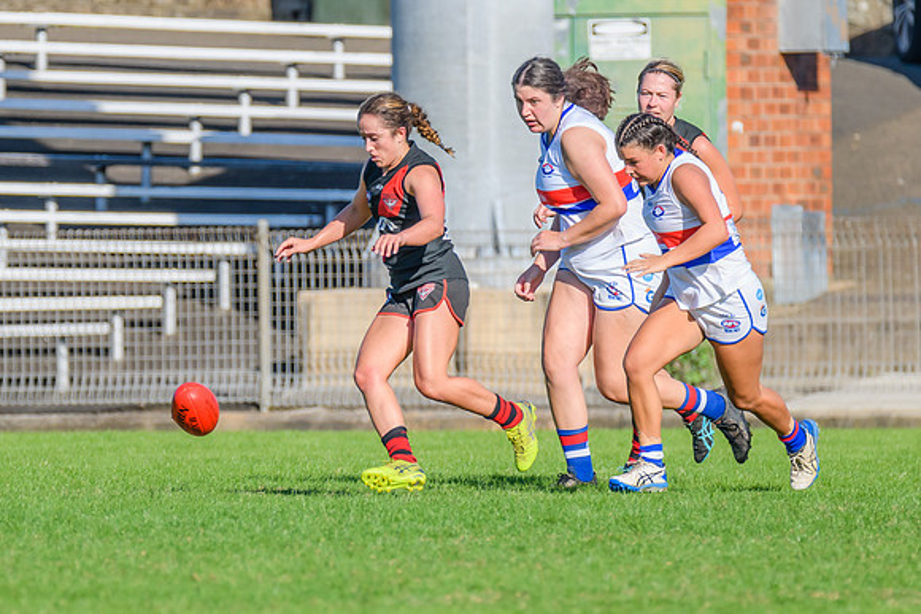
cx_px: 320
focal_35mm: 873
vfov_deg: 1.6
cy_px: 356
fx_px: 22327
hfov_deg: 2.4
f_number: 8
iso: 640
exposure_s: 1/1600
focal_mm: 460
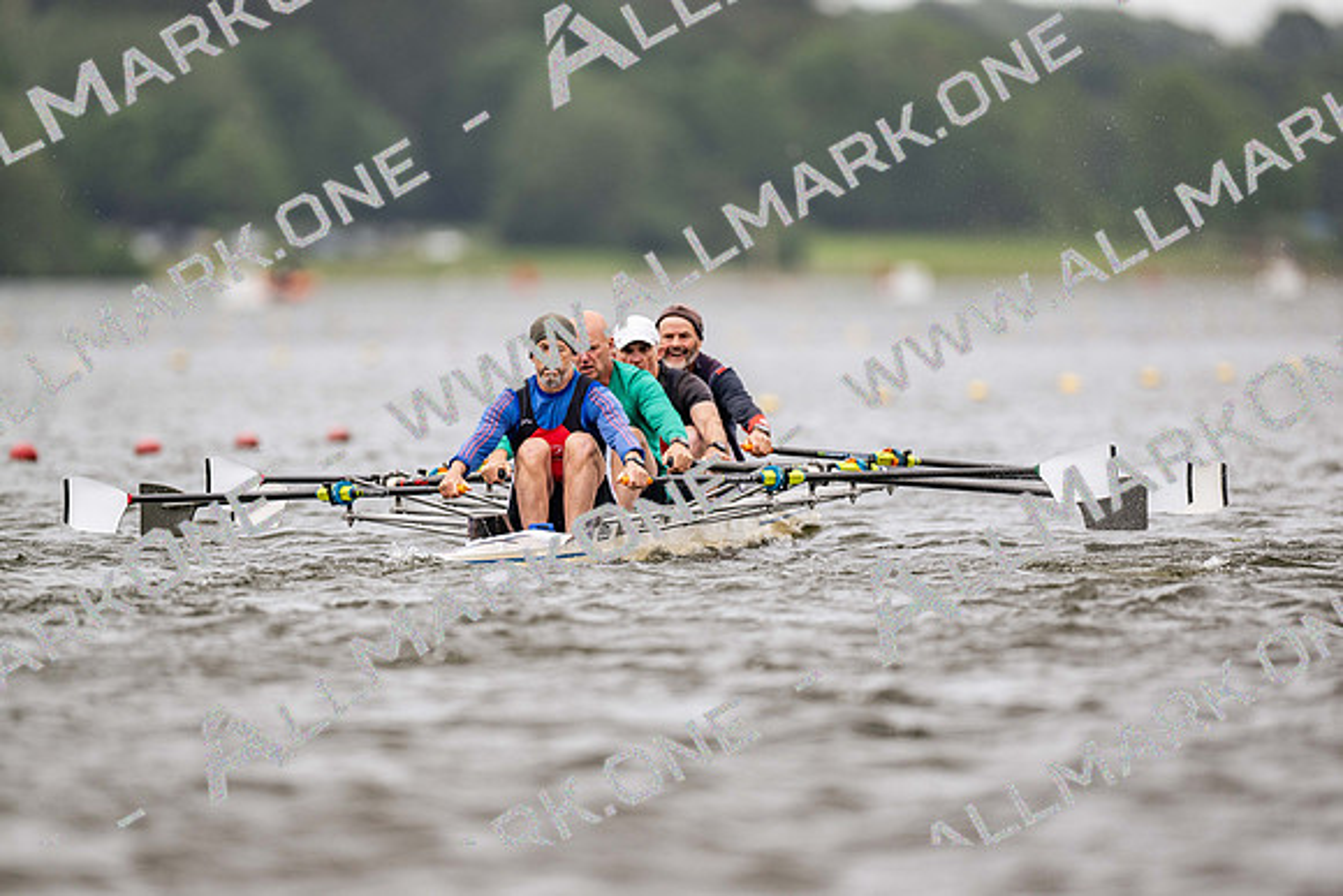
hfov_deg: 3.4
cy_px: 448
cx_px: 672
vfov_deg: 2.3
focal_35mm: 600
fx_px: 22388
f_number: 4
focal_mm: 600
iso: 400
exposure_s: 1/2500
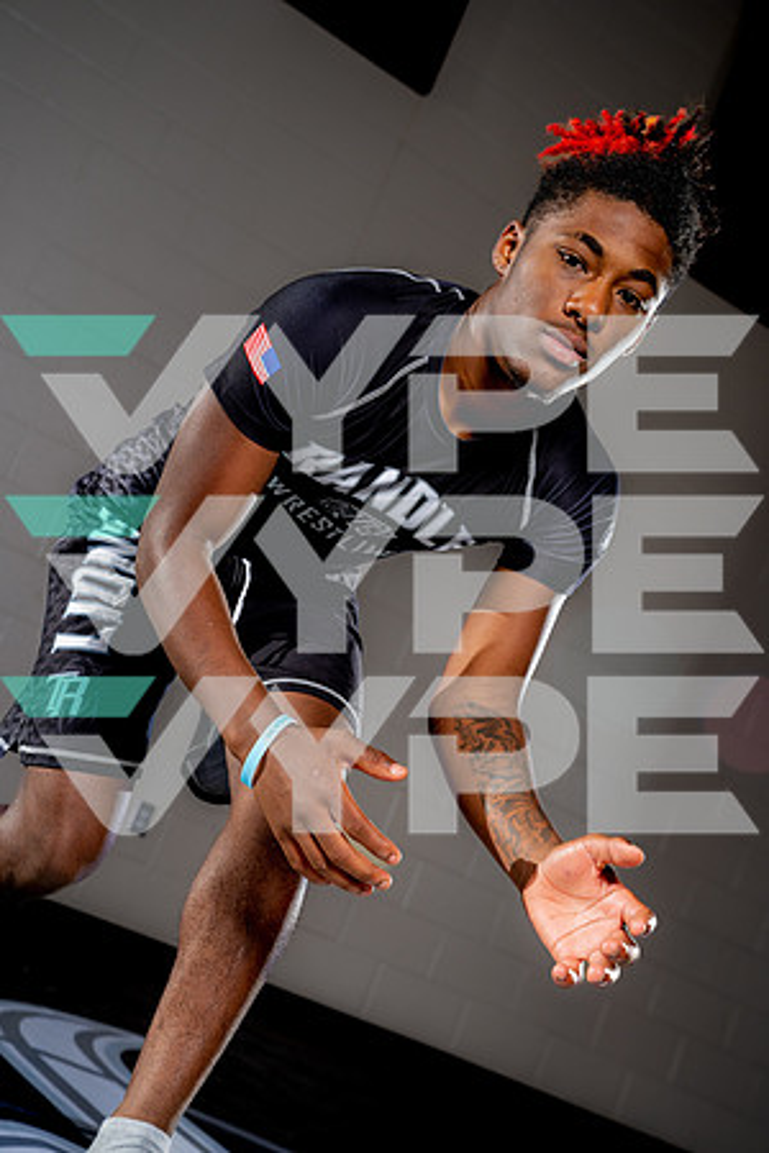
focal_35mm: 54
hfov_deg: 25.1
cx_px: 384
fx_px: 1730
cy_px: 576
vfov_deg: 36.9
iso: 320
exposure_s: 1/250
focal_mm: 54
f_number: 5.6
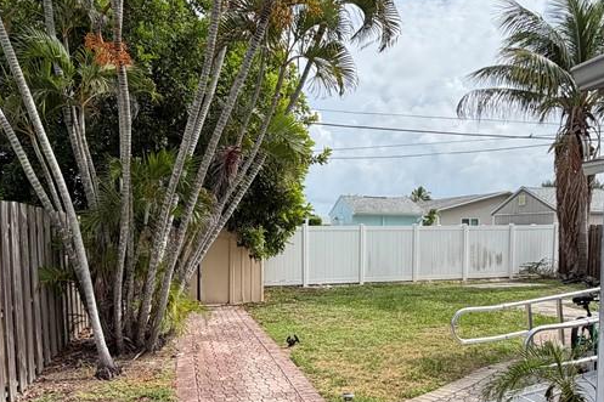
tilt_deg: -0.6
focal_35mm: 30
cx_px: 334
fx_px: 503
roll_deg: +0.3
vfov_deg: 43.1
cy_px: 261
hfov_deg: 61.8
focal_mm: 2.22
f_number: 2.2
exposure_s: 1/789
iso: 32
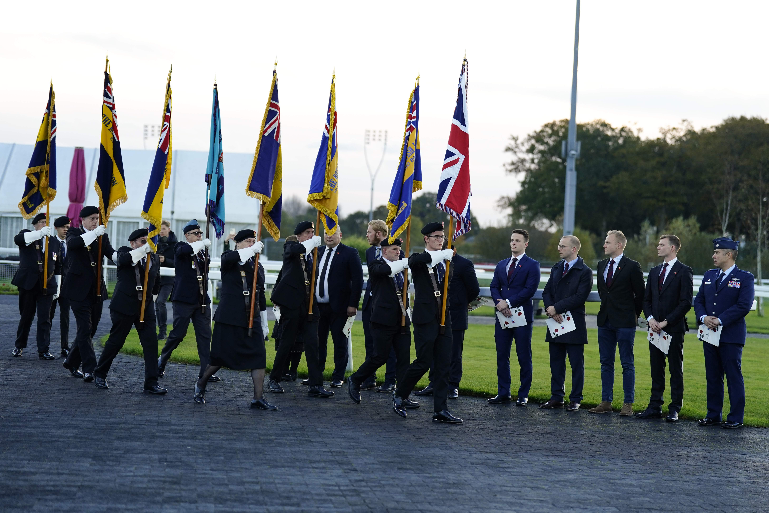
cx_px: 384
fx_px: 1965
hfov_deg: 22.1
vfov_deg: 14.9
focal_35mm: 92
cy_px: 256
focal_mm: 92
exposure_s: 1/640
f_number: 2.8
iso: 640
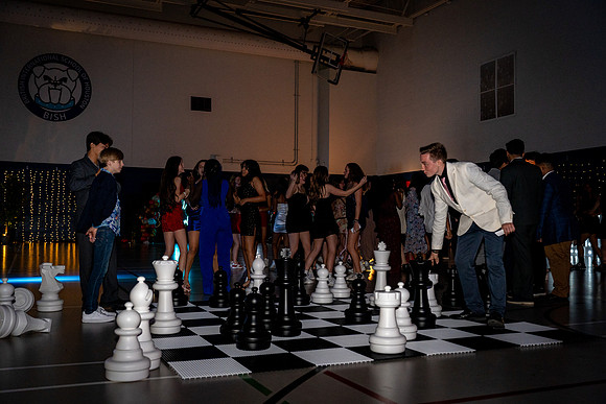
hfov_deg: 54.4
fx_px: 589
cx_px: 303
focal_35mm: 35
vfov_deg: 37.9
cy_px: 202
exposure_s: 1/80
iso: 1250
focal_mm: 35
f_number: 4
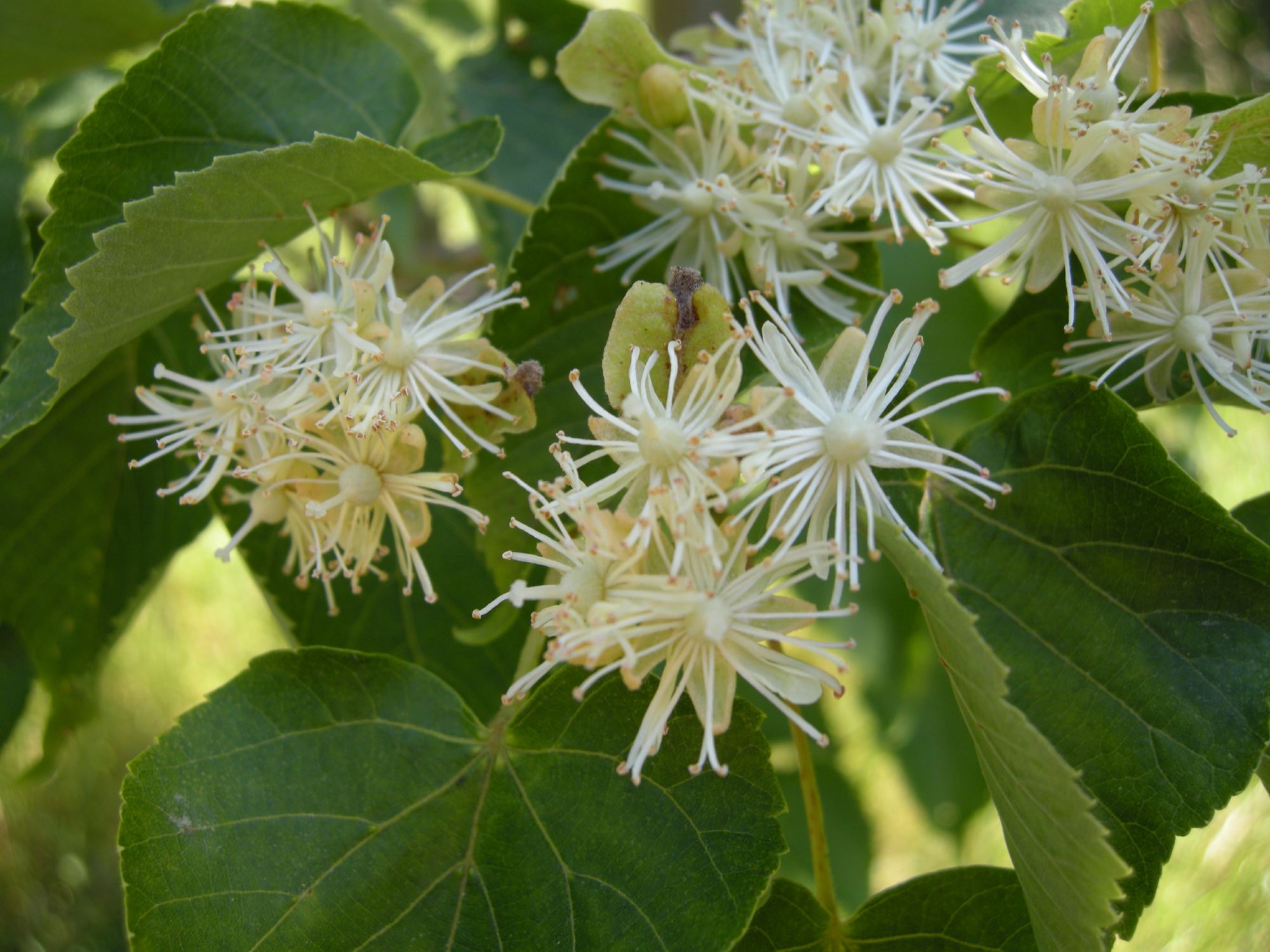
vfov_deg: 40.7
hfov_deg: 52.6
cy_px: 476
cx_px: 635
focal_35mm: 35
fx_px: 1284
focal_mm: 7.5
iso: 64
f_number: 3.4
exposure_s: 1/116
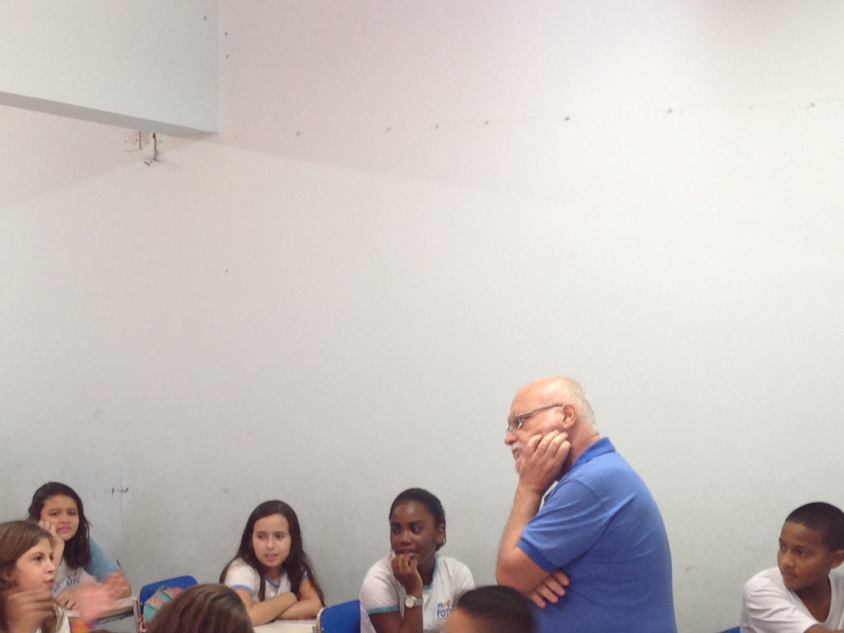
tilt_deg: -3.6
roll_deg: -0.8
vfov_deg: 21.4
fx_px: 1658
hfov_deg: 28.5
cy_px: 479
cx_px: 359
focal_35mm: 68
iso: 50
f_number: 2.4
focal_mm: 4.28
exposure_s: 1/15
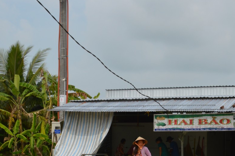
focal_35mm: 88
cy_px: 197
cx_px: 172
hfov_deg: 22.9
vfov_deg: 14.8
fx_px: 576
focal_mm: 23
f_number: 9
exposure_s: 1/320
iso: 100
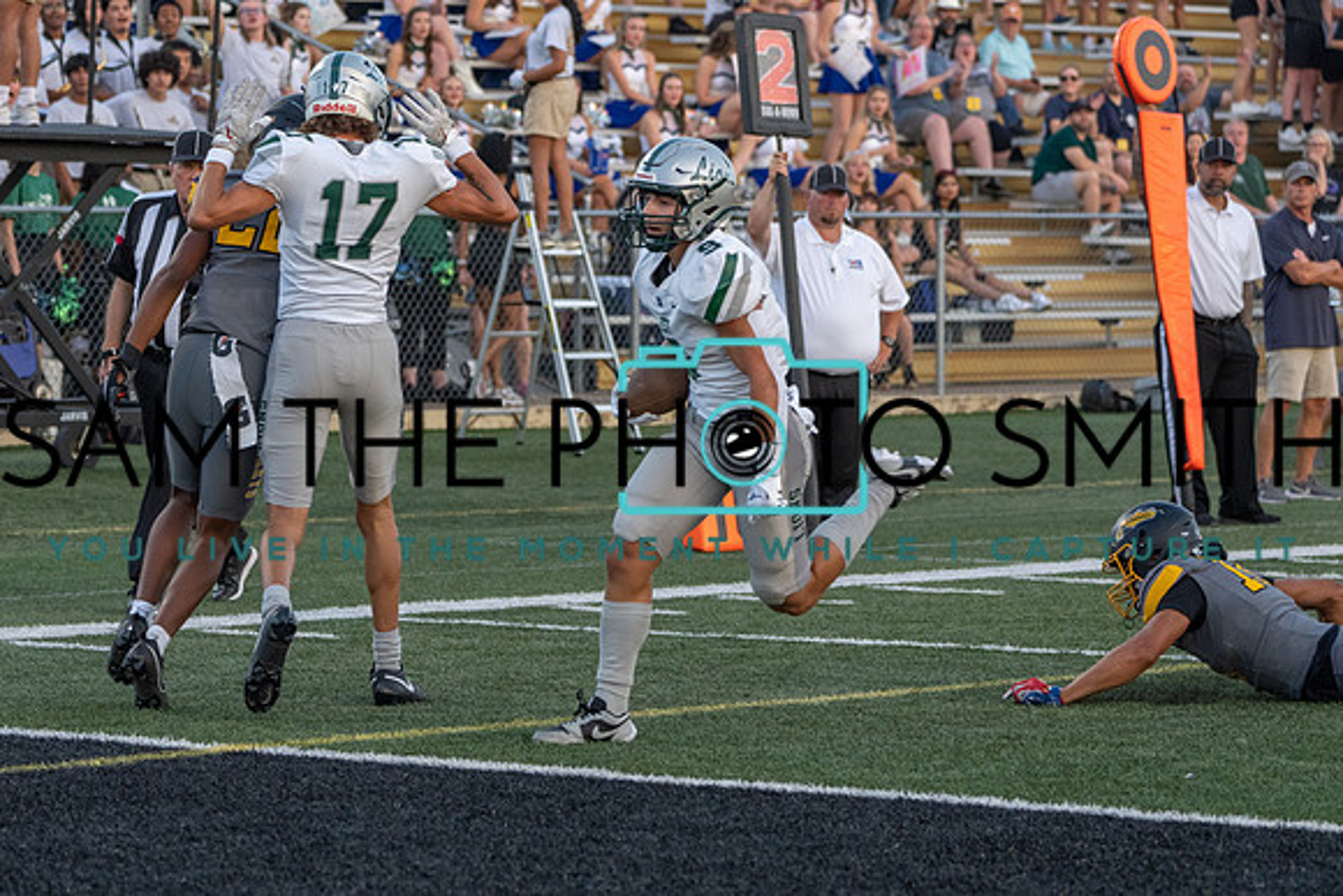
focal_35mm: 171
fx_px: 6383
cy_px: 484
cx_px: 616
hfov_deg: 12.0
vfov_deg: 8.0
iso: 2500
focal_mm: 152
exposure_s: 1/1000
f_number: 5.6
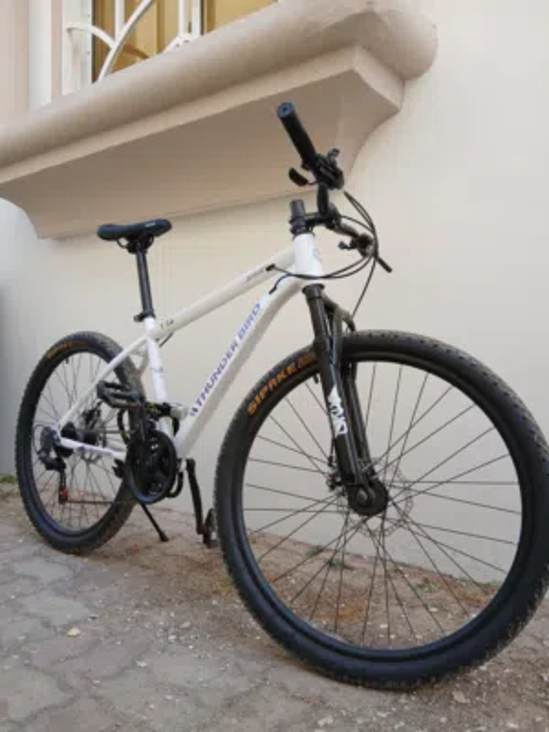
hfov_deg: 53.1
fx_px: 550
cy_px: 366
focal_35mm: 26
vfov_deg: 67.3
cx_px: 274
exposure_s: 1/100
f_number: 1.8
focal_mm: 3.98
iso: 20
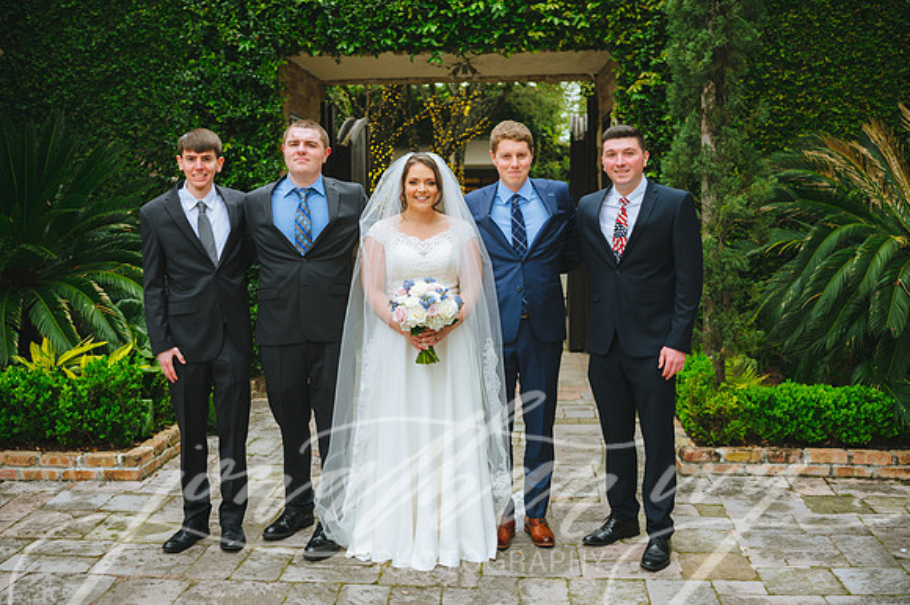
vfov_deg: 33.4
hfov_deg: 48.5
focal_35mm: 40
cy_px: 307
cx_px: 439
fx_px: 1009
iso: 125
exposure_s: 1/200
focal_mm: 38
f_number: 2.8
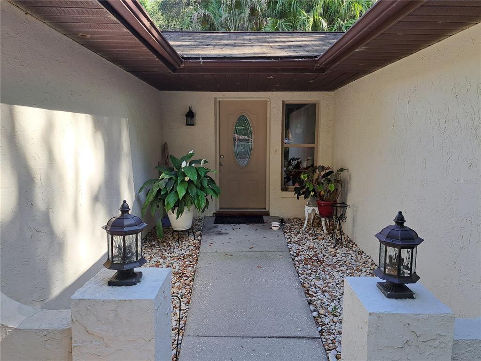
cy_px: 180
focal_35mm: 24
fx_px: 333
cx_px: 240
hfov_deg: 71.6
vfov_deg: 56.8
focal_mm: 5.23
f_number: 1.8
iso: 50
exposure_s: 1/134
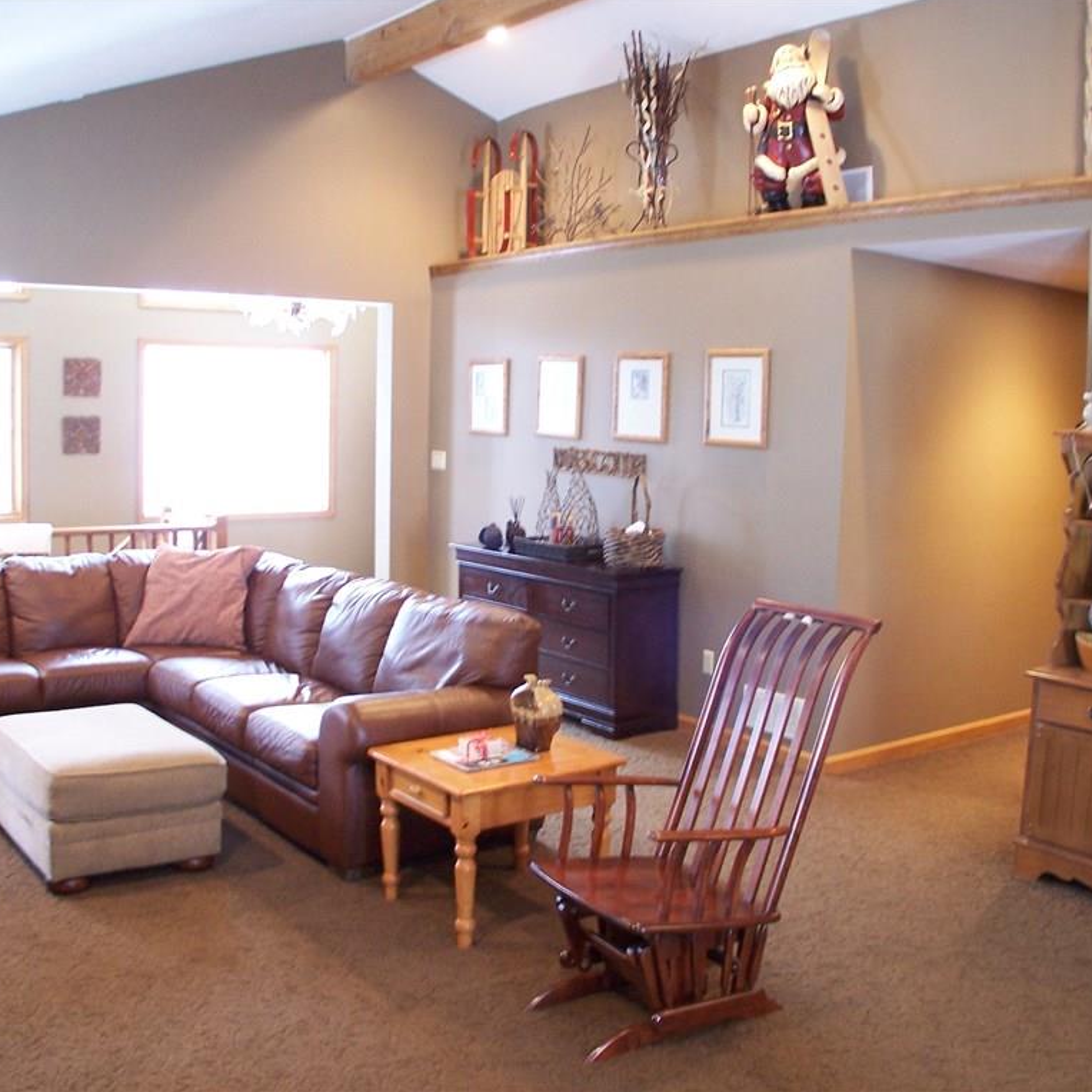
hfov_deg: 37.6
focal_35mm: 45
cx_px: 549
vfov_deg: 37.6
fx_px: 1606
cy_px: 545
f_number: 2.8
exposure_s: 1/4
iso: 140
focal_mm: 6.3
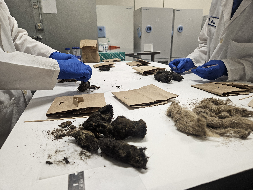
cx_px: 126
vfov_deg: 58.9
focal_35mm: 23
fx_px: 168
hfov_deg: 73.9
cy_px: 95
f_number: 1.8
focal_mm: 5.4
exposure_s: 1/120
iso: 100
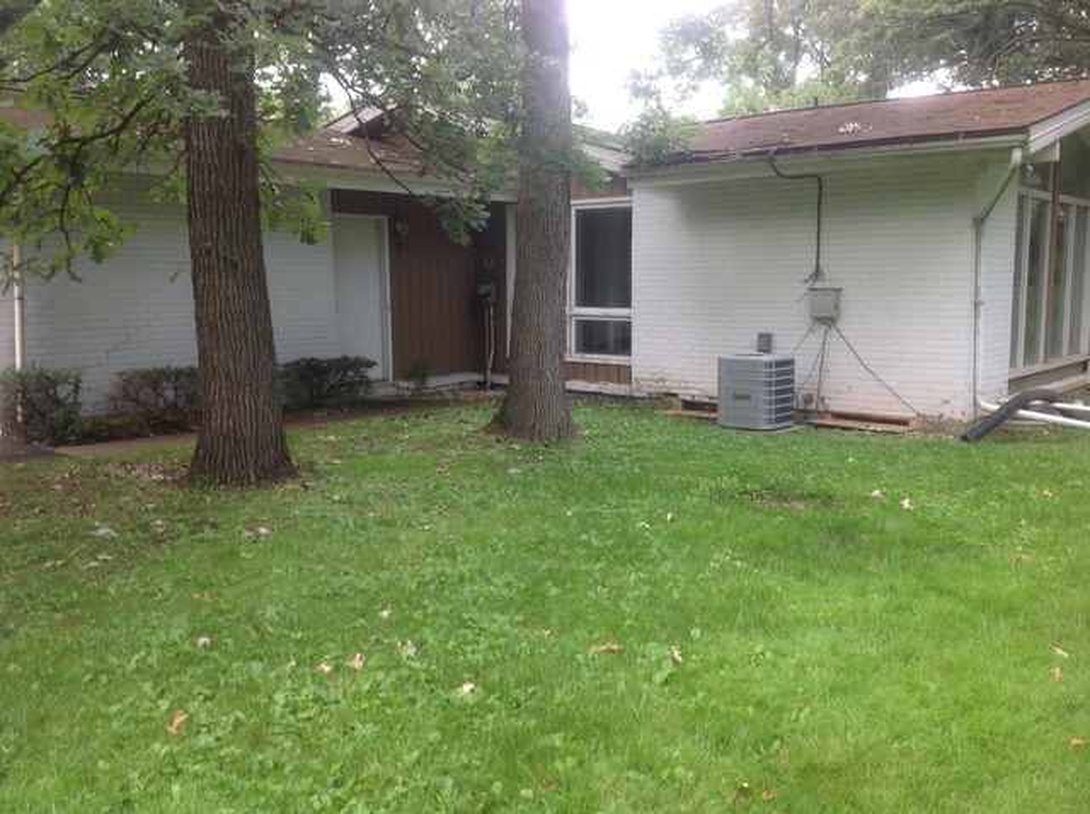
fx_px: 1100
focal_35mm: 35
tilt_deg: -6.2
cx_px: 545
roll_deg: -0.7
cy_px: 407
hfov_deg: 52.7
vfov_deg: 40.6
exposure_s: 1/120
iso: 50
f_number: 2.4
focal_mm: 4.28
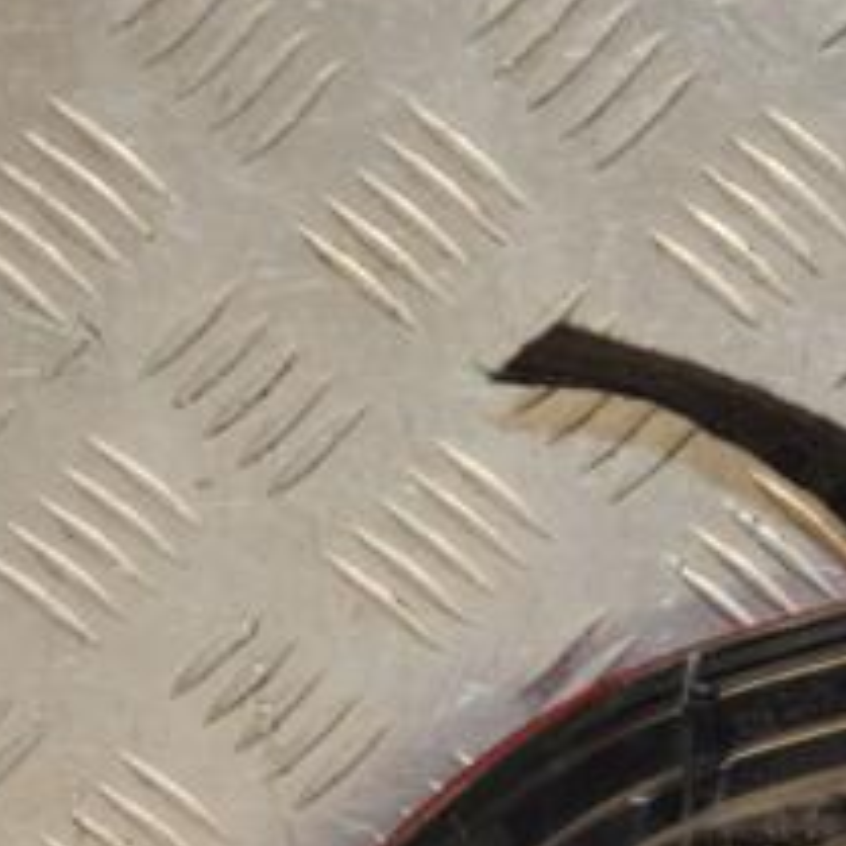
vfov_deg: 7.2
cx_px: 1028
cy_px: 765
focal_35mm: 242
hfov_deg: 7.2
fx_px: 6691
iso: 800
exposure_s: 1/160
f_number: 5.3
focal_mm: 66
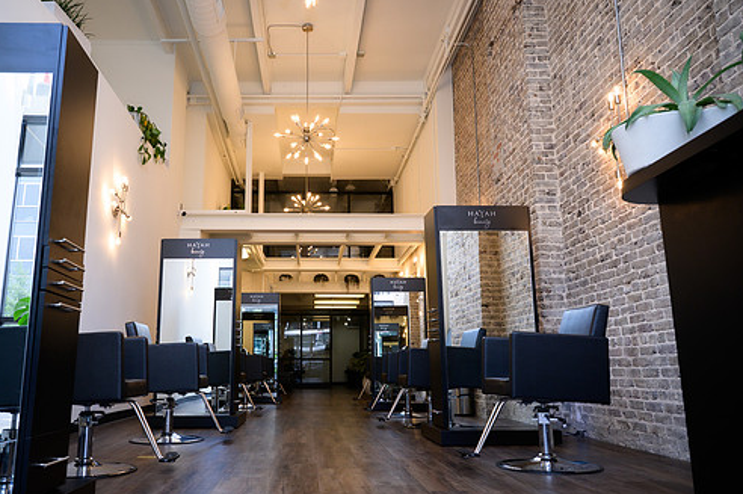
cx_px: 306
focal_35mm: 30
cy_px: 242
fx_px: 619
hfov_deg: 61.6
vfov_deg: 43.5
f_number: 5
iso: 640
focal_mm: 24
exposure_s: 1/200
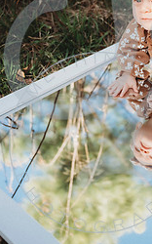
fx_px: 438
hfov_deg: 19.3
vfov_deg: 30.7
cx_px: 143
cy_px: 68
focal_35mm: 66
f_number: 2.8
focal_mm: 36
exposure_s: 1/400
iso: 200
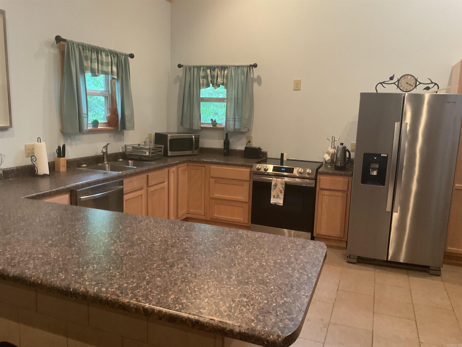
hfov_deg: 61.7
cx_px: 231
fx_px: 387
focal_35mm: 29
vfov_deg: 48.2
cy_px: 174
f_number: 1.8
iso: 320
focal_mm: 3
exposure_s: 1/40
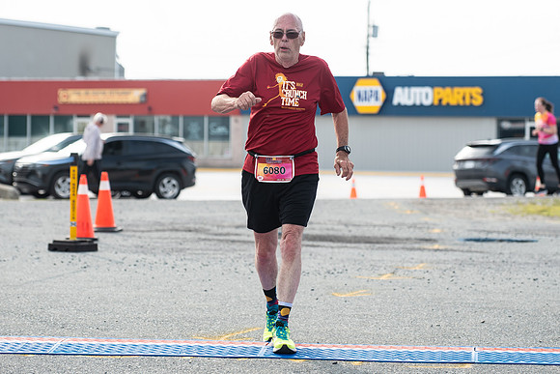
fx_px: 2055
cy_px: 132
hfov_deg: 15.5
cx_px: 280
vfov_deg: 10.4
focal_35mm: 132
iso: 250
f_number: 4.5
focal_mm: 102
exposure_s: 1/1000
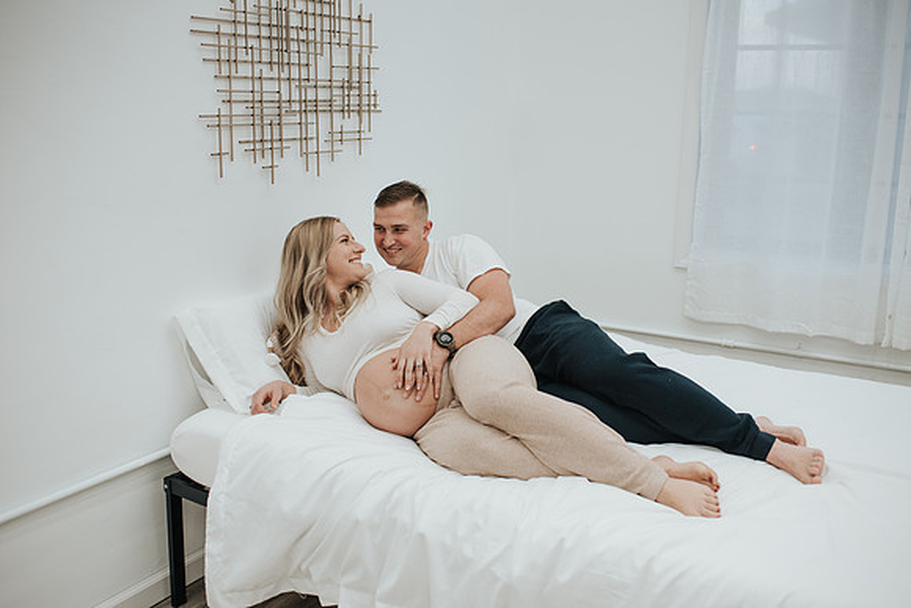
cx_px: 456
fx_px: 886
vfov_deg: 37.9
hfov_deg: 54.4
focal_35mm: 35
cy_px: 304
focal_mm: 35
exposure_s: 1/250
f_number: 2.8
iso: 280
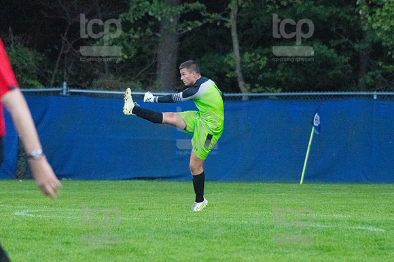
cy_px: 131
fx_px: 4430
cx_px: 197
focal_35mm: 405
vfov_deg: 3.4
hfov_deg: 5.1
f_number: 5.6
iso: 6400
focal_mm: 270
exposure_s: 1/2000
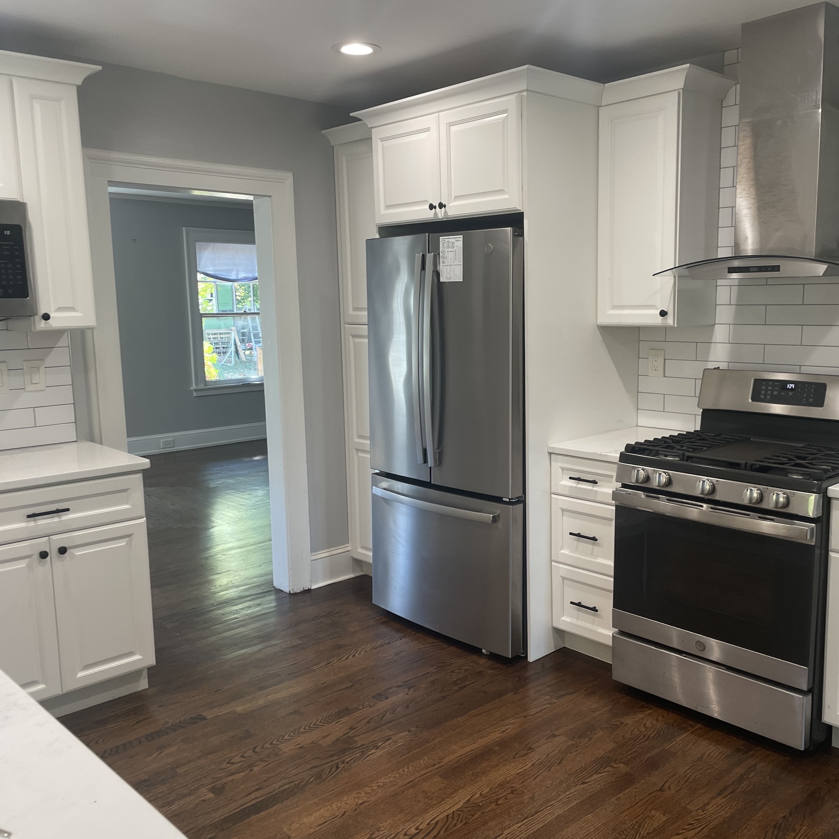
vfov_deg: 52.5
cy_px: 419
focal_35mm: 31
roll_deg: +1.8
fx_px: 850
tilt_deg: -7.9
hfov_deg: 52.4
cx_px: 466
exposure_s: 1/63
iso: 80
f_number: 1.6
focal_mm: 4.2
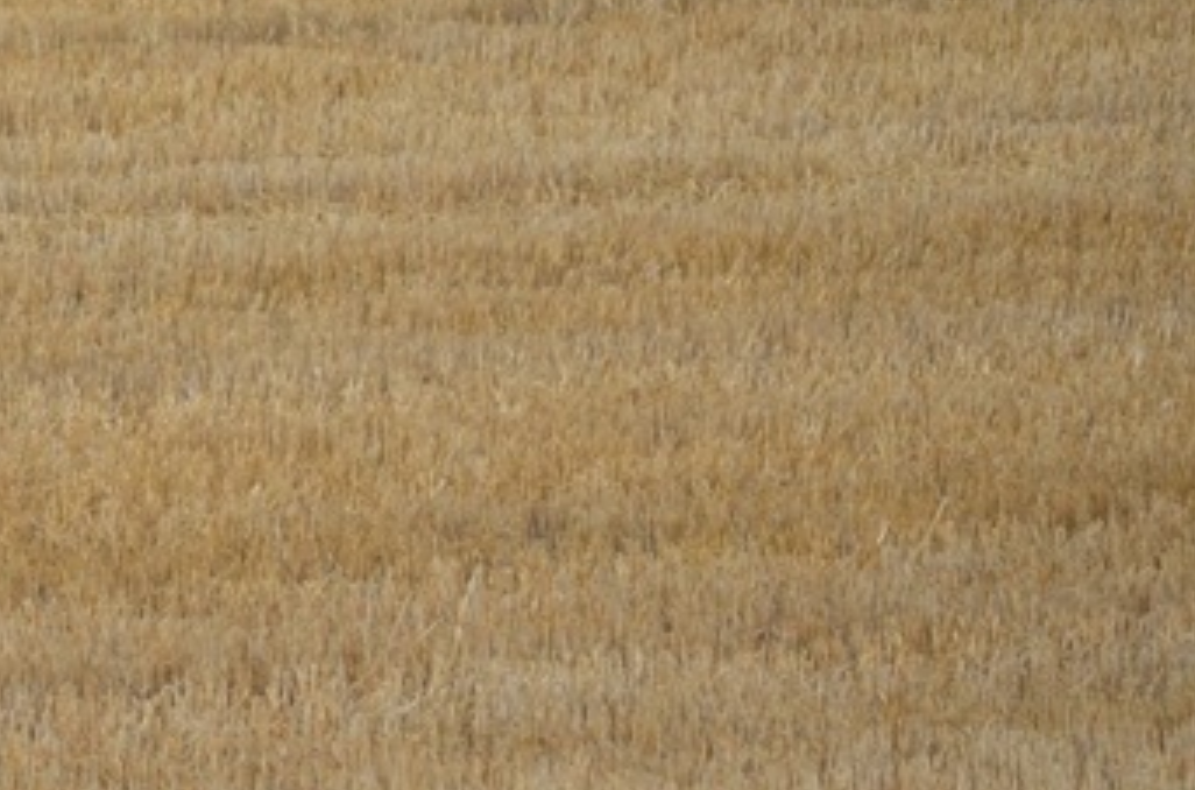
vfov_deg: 1.9
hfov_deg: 2.9
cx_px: -182
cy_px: 433
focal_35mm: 702
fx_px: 23238
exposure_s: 1/800
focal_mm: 200
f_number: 7.1
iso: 200
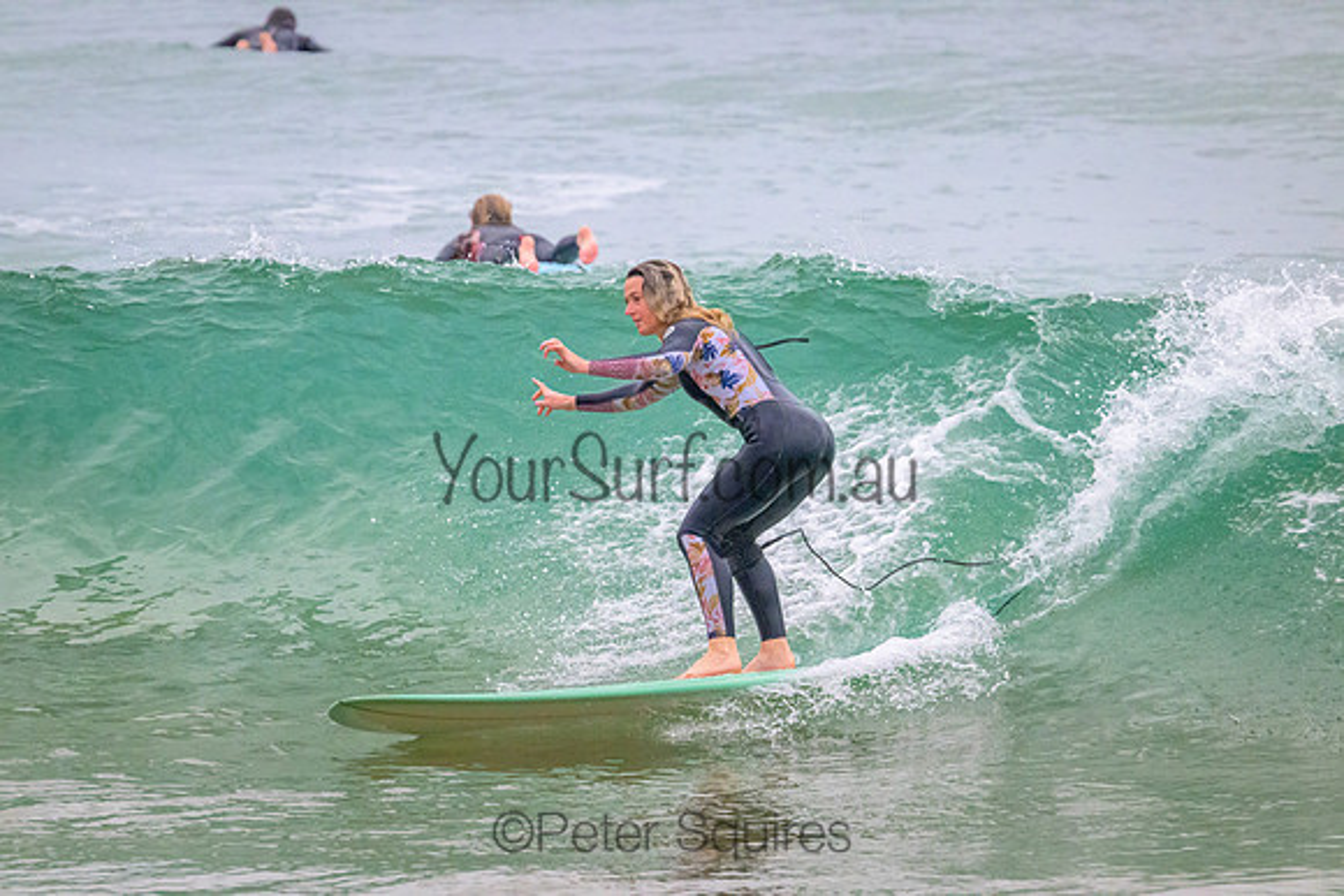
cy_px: 448
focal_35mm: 530
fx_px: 19790
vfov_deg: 2.6
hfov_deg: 3.9
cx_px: 672
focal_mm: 530
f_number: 11
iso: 10000
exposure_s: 1/1250
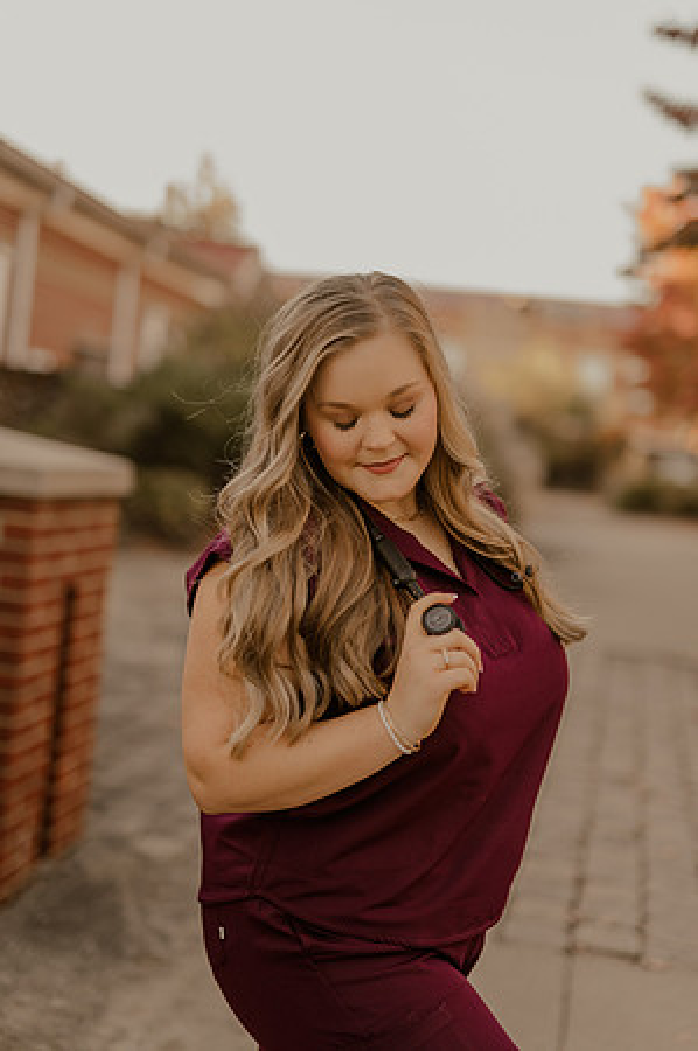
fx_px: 1457
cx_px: 349
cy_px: 526
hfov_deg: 26.9
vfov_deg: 39.6
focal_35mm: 50
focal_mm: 50
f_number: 1.8
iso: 640
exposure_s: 1/2000
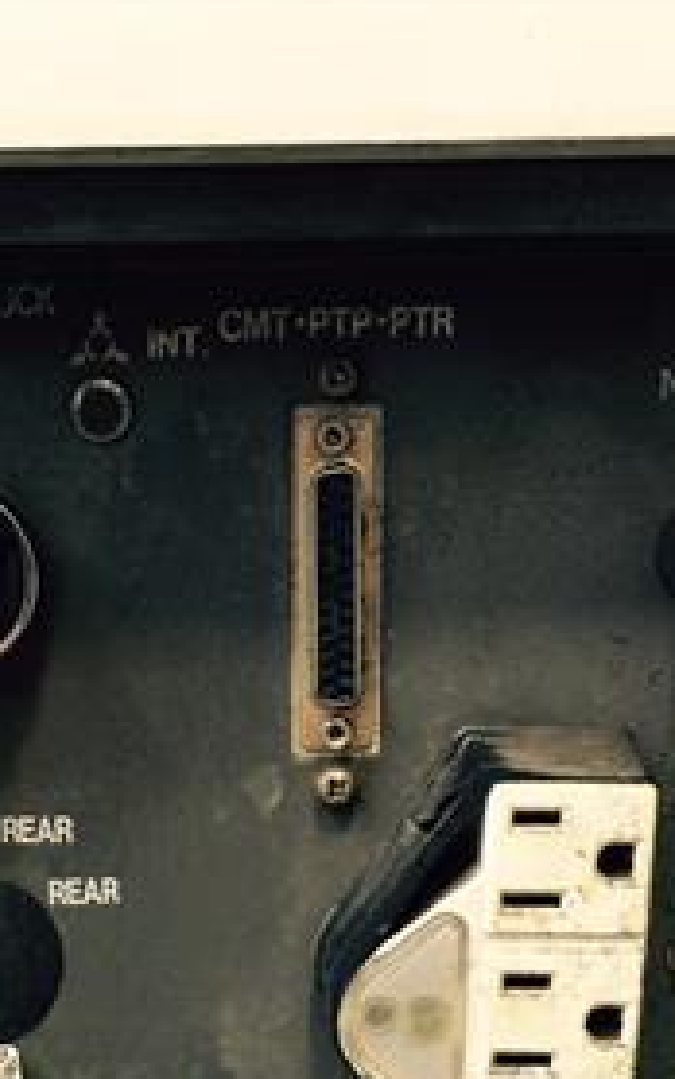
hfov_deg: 24.4
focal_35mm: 53
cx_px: 256
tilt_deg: -14.2
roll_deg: +0.5
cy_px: 908
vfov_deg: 36.5
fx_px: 1558
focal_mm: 4.15
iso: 64
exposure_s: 1/15
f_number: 2.2
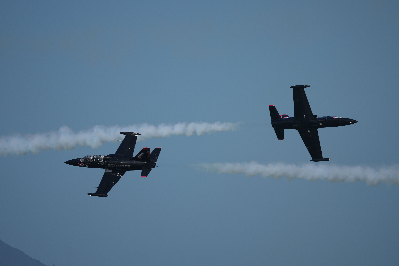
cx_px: 200
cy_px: 133
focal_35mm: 600
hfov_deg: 3.4
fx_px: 6649
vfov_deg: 2.3
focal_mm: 400
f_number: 4.5
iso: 200
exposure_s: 1/3200
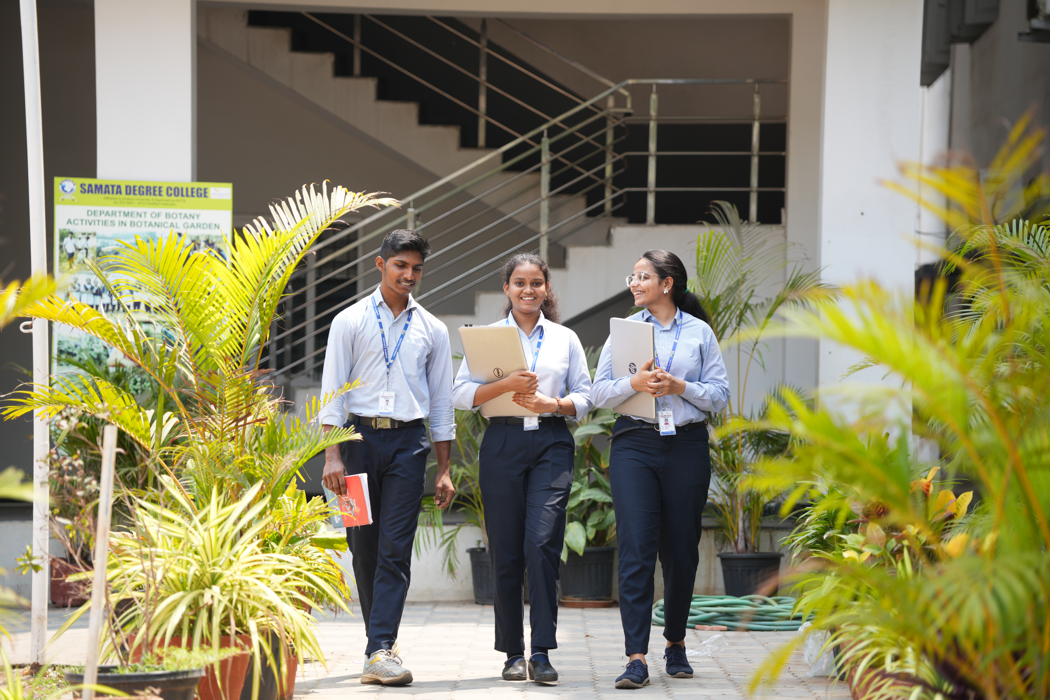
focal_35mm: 105
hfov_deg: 19.5
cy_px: 350
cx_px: 525
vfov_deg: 13.0
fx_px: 3062
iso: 125
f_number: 2.8
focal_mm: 105
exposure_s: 1/400
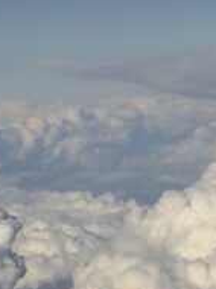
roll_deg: +4.2
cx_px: -23
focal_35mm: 259
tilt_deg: -17.1
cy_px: 677
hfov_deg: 5.7
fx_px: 2160
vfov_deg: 7.2
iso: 64
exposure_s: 1/12500
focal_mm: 6.76
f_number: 1.78
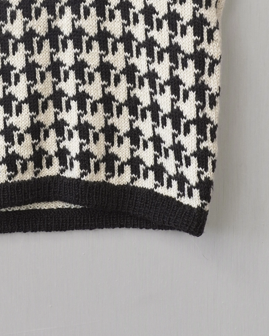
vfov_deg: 14.2
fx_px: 1333
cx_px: 32
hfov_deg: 11.5
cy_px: 25
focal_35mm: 134
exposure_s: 1/50
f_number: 6.3
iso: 320
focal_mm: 32
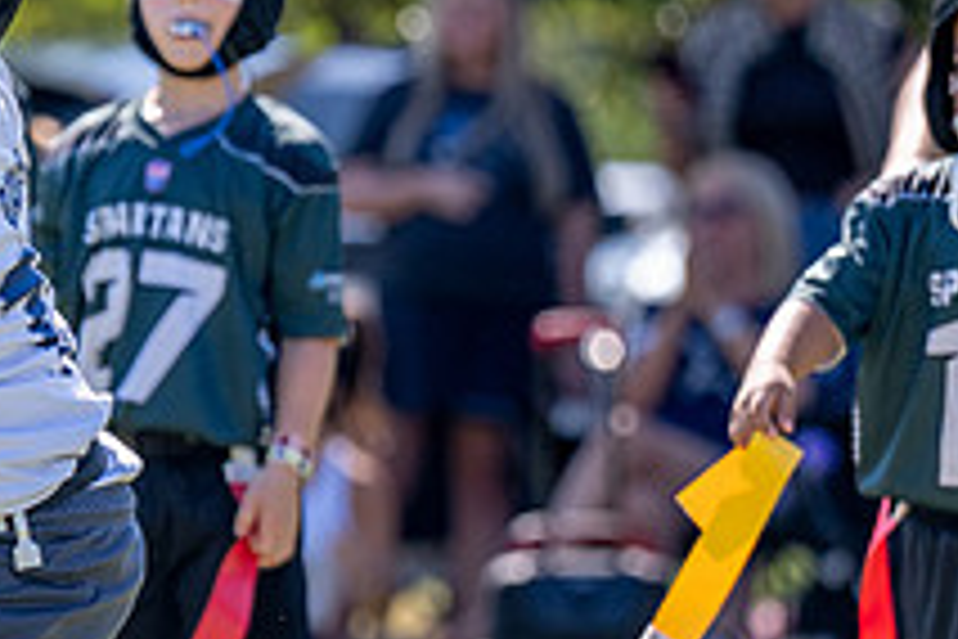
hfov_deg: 3.5
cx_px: -223
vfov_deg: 2.3
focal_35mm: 586
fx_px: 15593
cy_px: 407
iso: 200
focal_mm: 143
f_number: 2.8
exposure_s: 1/2000
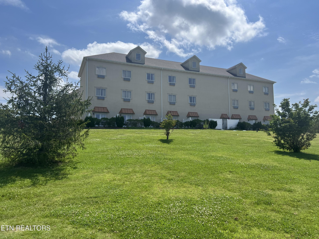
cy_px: 120
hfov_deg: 67.3
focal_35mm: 26
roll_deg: +0.9
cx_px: 160
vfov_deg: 53.1
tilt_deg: +5.5
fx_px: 240
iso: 50
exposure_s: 1/6579
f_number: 1.5
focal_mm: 5.7
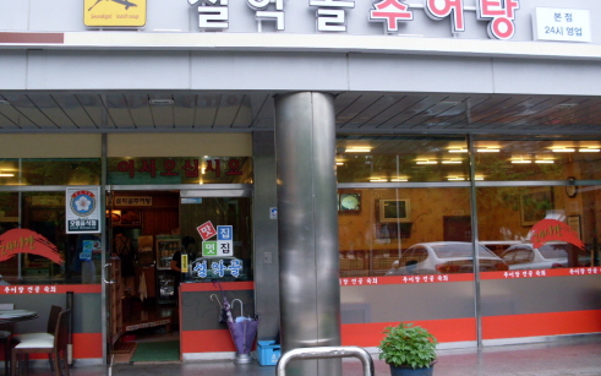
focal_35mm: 41
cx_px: 297
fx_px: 672
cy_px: 170
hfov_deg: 48.2
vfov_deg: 31.2
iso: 100
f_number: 2.8
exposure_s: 1/90
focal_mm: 6.3
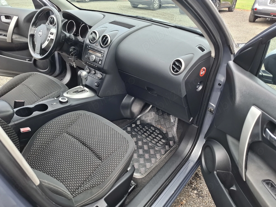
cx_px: 138
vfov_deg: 58.9
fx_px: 183
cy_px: 104
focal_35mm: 23
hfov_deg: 73.9
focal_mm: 5.54
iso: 50
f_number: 1.8
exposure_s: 1/150
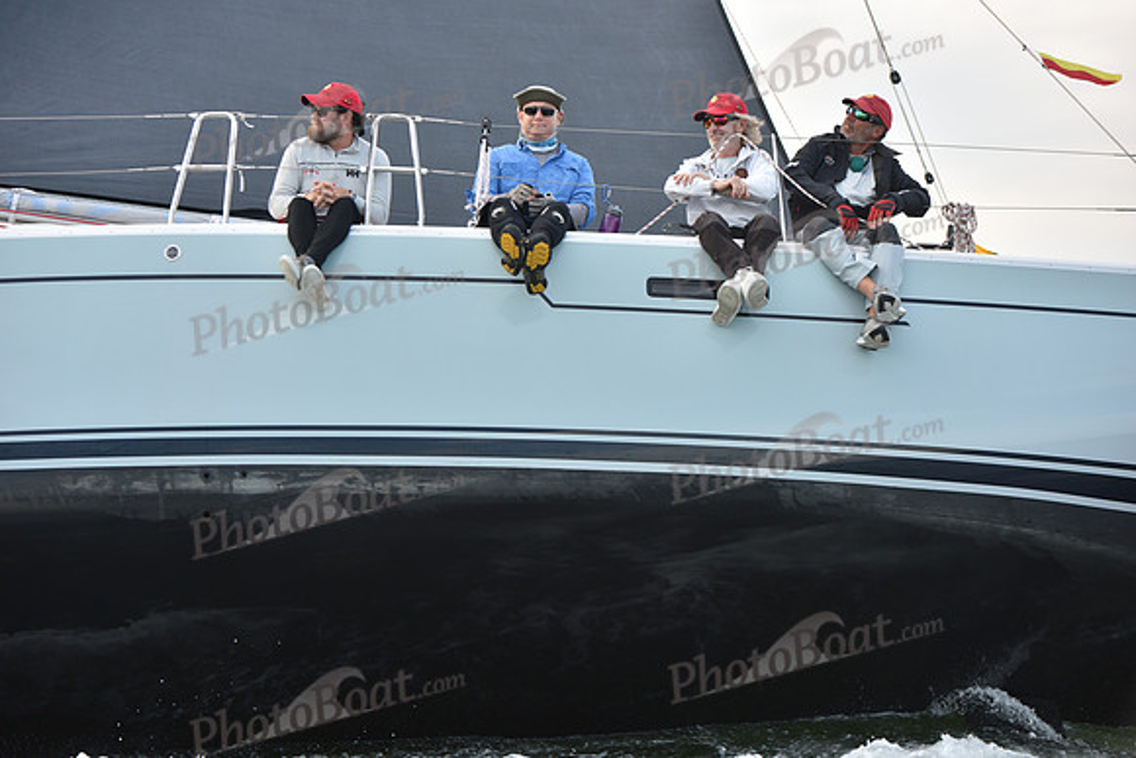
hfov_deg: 28.8
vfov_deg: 19.5
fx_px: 2209
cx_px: 568
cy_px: 379
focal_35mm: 70
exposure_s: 1/400
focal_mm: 70
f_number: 4
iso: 250
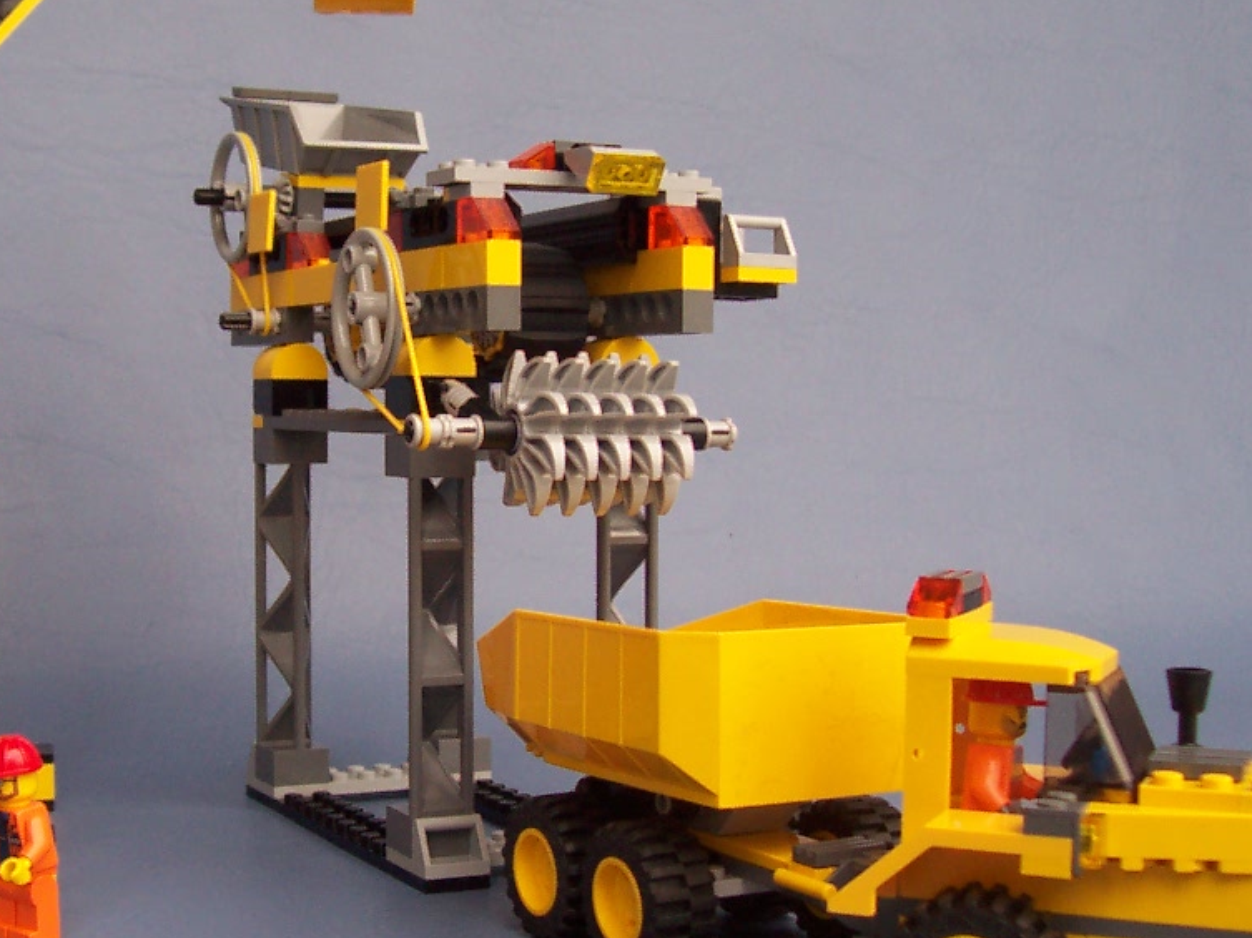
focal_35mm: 59
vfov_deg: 24.8
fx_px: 2133
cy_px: 446
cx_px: 416
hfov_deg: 32.4
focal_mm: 5.6
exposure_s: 1/180
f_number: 2.8
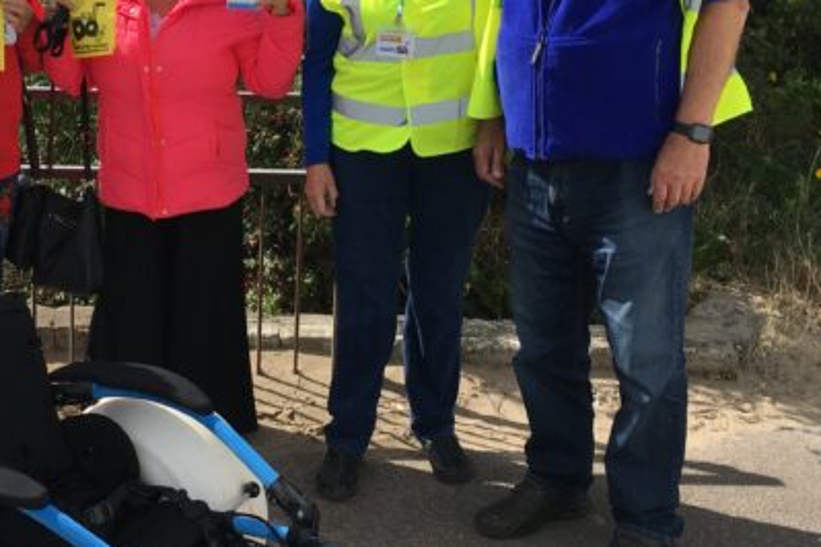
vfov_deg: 23.3
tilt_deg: -10.1
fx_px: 1323
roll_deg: -1.7
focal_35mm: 58
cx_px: 191
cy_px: 181
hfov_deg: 33.7
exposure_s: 1/1508
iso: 25
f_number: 2.2
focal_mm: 4.15
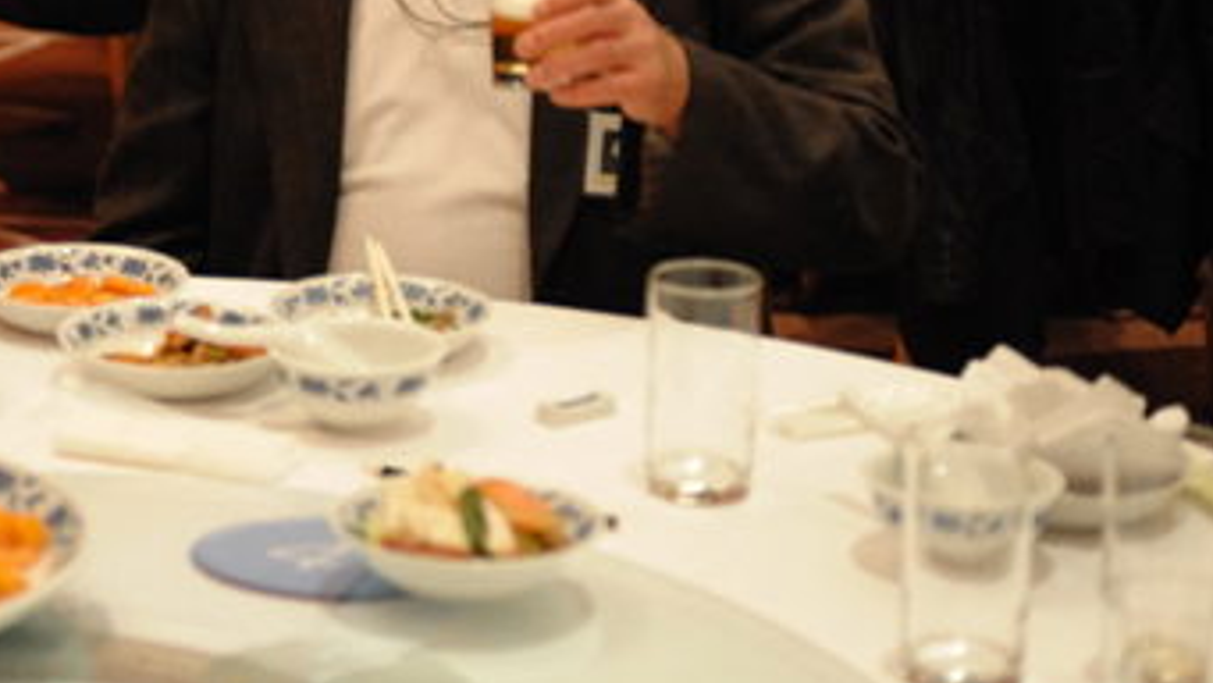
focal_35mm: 122
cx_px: 210
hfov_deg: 17.4
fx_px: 3925
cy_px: -18
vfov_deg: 9.9
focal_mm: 62
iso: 4000
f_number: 2.8
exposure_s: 1/125
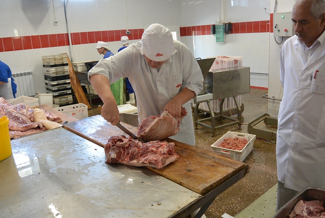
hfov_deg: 63.6
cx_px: 162
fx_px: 262
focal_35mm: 29
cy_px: 109
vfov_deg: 45.0
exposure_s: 1/100
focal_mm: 11
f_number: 3.5
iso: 800
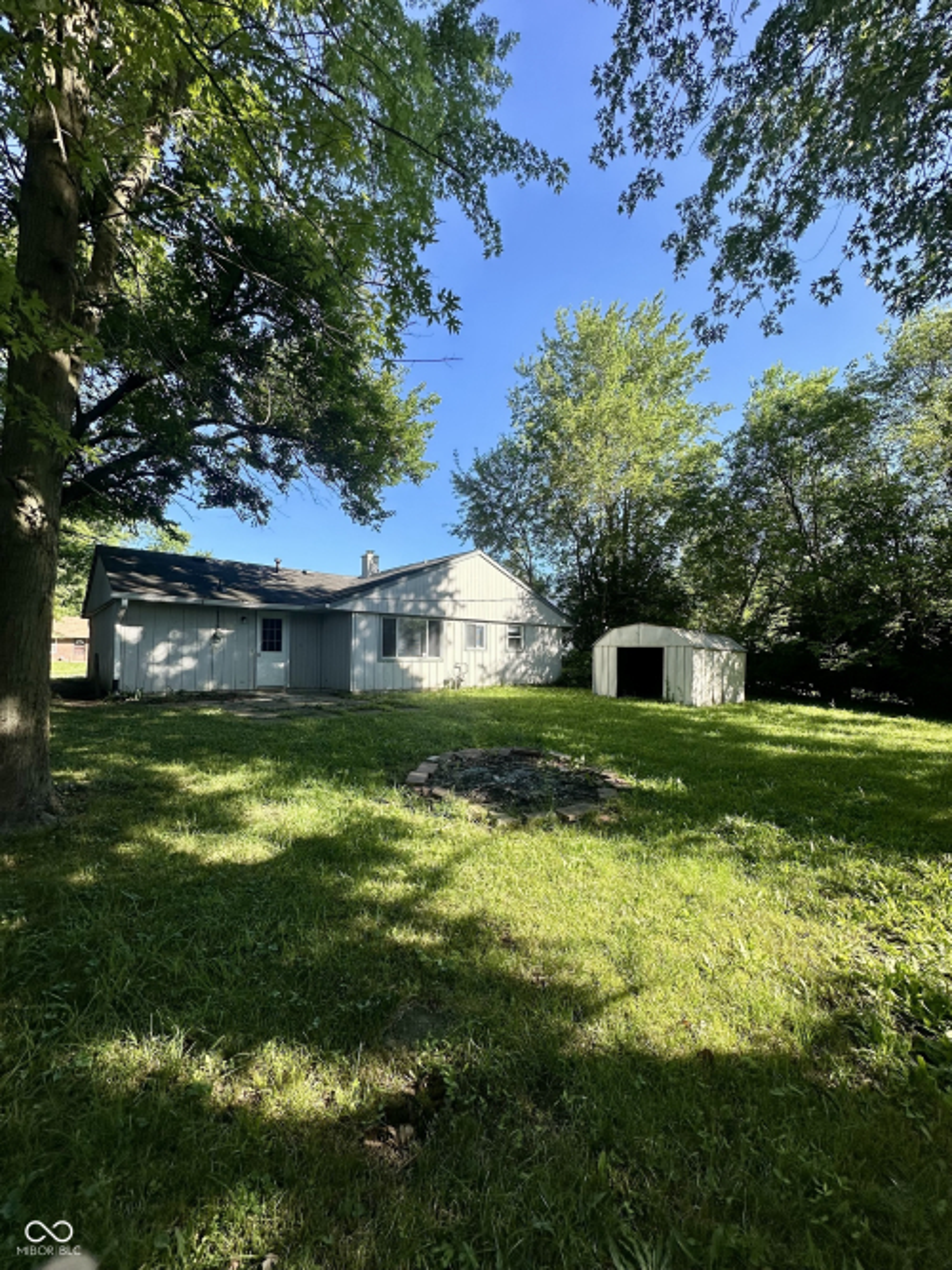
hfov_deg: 85.7
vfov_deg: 102.1
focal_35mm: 14
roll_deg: -0.7
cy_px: 635
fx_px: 514
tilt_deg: +4.2
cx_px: 476
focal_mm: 2.22
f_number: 2.2
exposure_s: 1/543
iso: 40
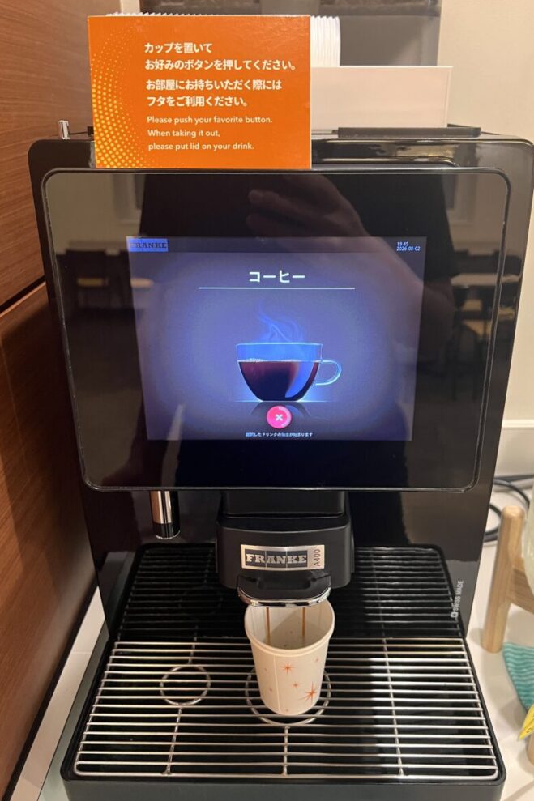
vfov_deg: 65.5
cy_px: 390
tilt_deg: -25.9
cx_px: 298
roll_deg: -1.1
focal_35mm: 28
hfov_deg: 46.3
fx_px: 623
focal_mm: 5.7
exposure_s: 1/50
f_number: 1.5
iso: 400
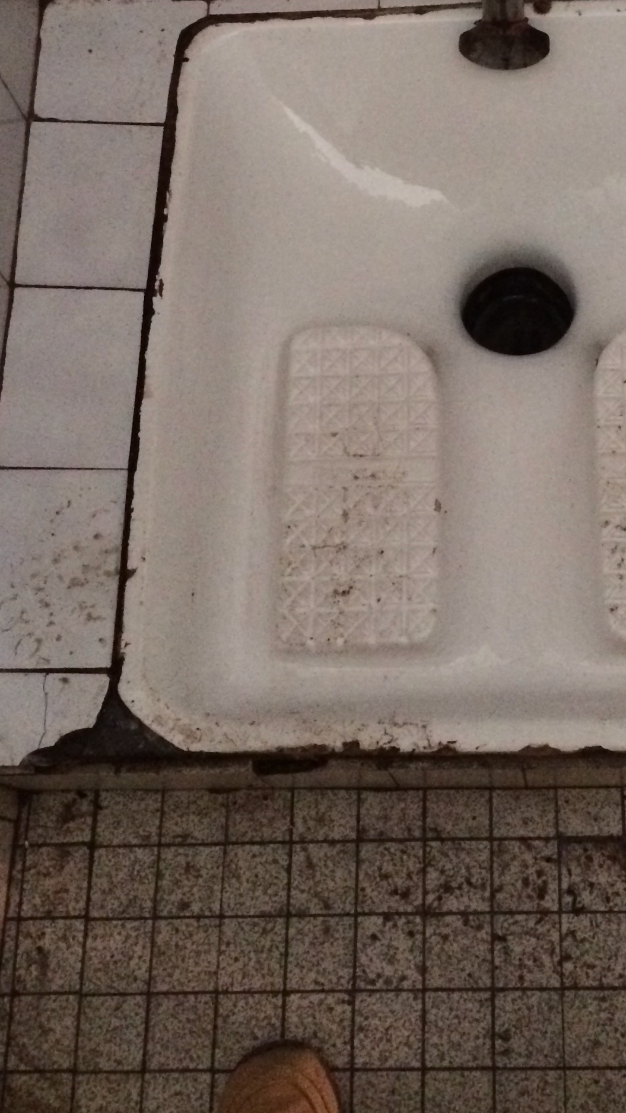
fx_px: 1623
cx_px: 472
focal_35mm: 55
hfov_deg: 21.6
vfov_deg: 36.5
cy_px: 214
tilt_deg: -63.7
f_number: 2.2
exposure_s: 1/15
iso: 500
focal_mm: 4.15
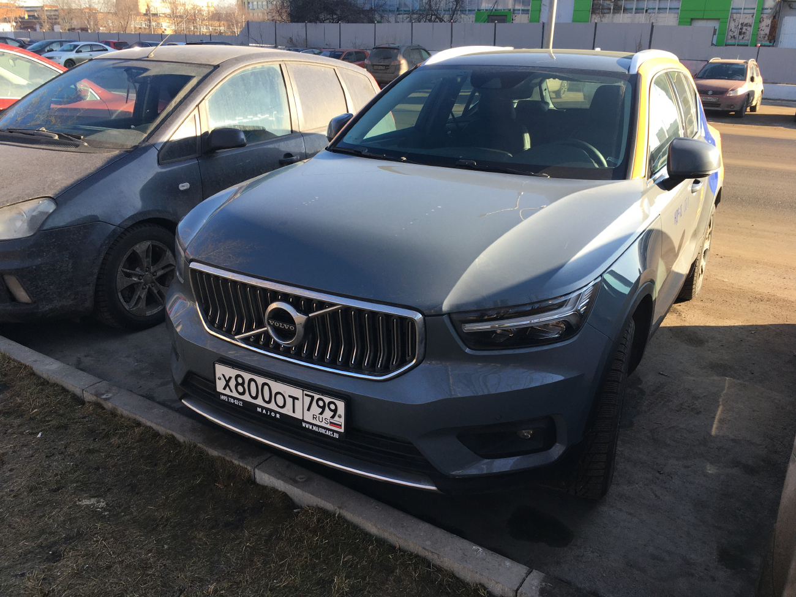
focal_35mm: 29
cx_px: 398
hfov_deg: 61.7
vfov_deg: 48.2
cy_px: 298
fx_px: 667
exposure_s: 1/313
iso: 25
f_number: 2.2
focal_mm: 4.15
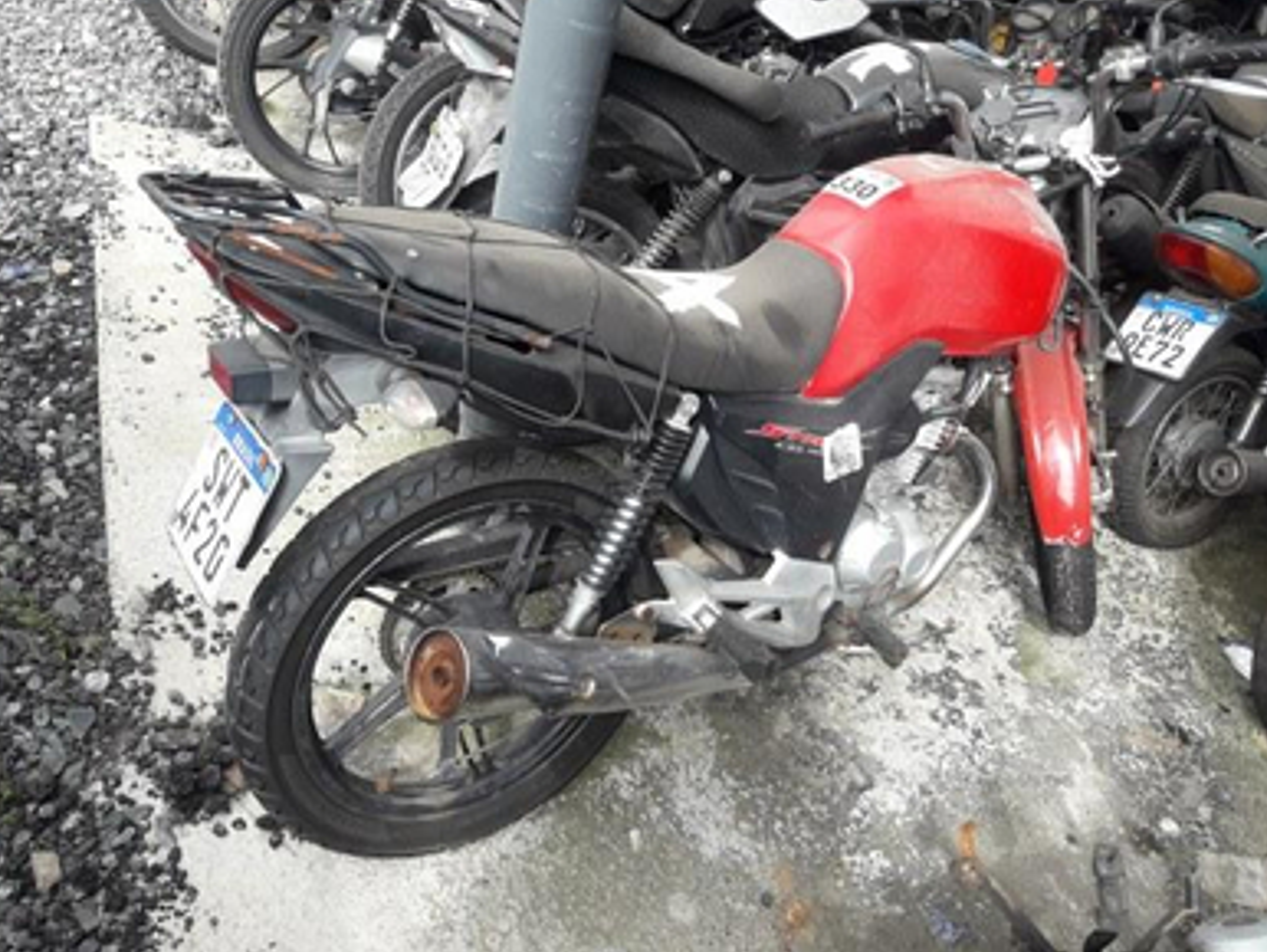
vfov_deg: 48.3
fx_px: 1062
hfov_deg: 61.6
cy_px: 463
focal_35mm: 29
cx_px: 627
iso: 40
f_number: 1.9
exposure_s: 1/268
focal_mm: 3.7
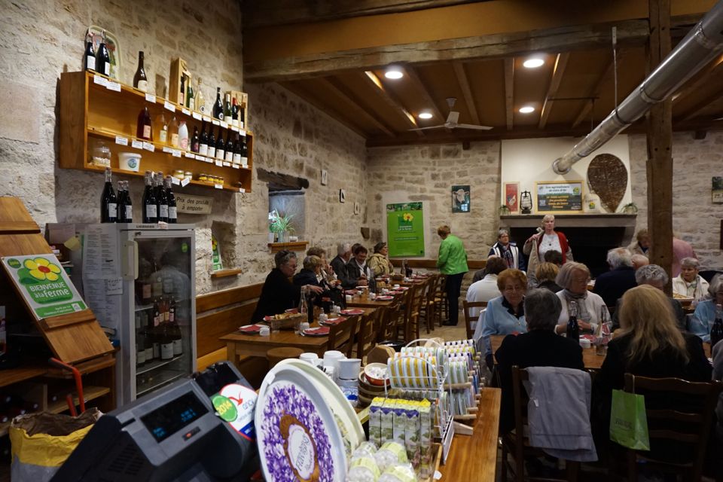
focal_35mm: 24
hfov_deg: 73.7
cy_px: 241
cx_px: 362
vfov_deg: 53.1
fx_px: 482
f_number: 4
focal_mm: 16
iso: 1600
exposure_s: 1/160
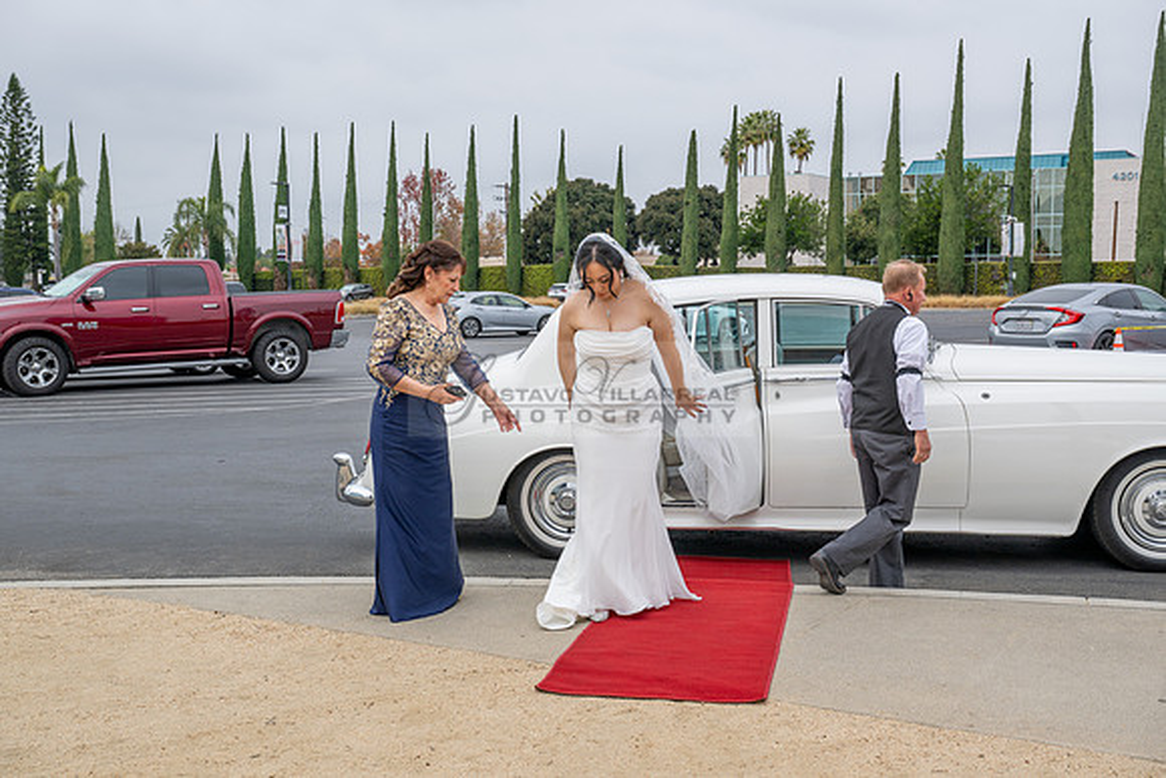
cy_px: 389
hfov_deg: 48.4
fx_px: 1296
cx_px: 583
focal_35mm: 40
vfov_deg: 33.4
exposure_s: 1/200
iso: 200
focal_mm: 40
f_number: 8
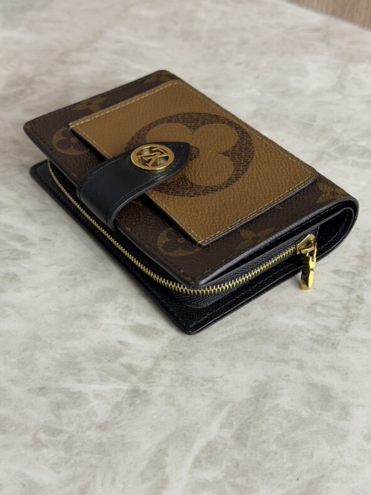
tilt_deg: -43.6
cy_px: 243
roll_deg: +1.0
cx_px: 183
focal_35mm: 49
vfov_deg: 38.9
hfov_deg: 29.7
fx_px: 700
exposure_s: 1/120
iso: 80
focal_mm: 6.76
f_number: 1.78
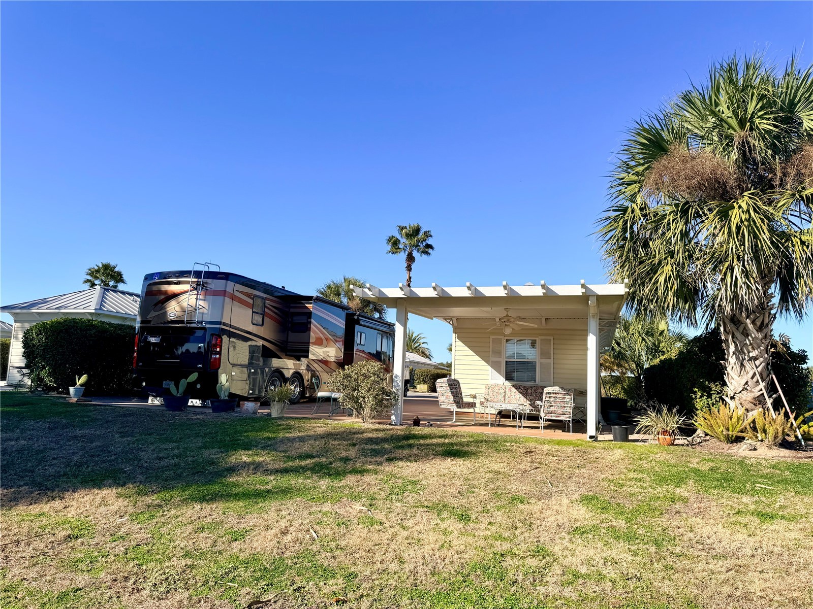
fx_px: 564
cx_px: 406
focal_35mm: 24
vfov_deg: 56.8
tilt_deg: +6.0
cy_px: 304
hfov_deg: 71.6
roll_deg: -1.6
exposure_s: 1/3759
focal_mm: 6.76
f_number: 1.78
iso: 80
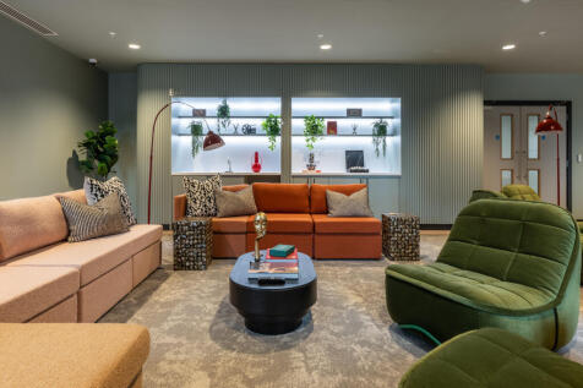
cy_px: 194
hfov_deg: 84.0
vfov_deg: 61.9
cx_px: 292
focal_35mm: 20
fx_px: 324
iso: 160
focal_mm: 20
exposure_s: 1/2.5
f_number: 16
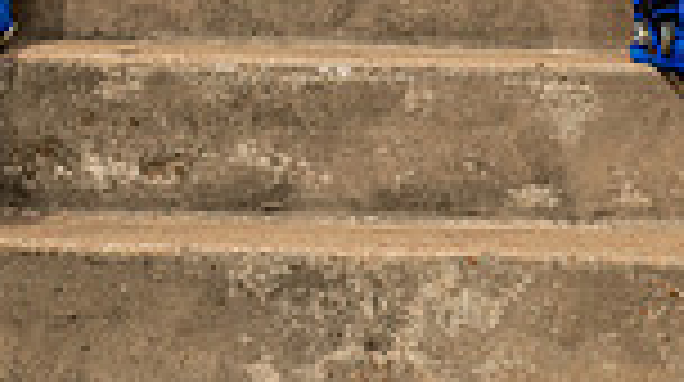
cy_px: -544
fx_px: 2590
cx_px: 198
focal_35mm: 143
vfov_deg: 7.8
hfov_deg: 15.0
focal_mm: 46
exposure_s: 1/400
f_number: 7.1
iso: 125
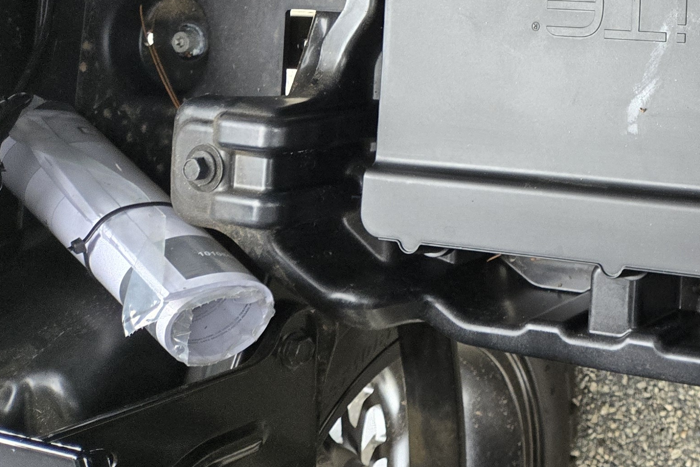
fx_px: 1206
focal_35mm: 62
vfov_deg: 20.6
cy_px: -79
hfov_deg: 28.3
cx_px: 837
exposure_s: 1/120
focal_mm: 5.4
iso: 320
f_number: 1.8
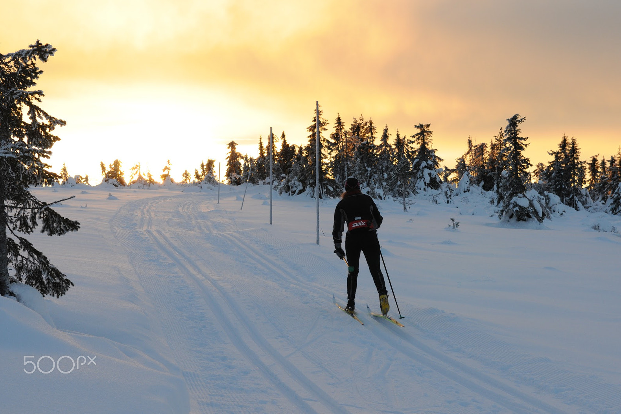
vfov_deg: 16.4
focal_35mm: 84
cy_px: 207
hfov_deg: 24.3
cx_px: 313
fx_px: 1441
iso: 400
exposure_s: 1/200
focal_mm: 55
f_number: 7.1
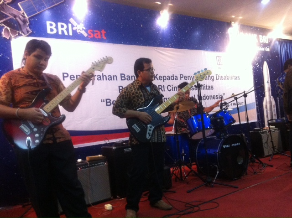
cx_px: 146
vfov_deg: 40.6
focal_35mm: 35
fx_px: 295
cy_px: 109
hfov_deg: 52.7
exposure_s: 1/17
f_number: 2.8
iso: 400
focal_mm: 3.85
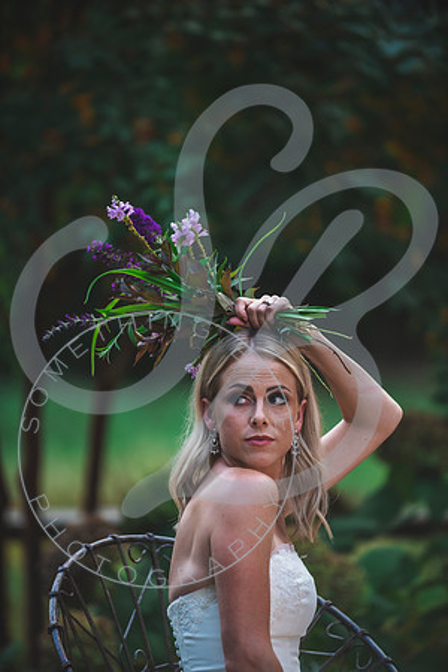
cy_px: 336
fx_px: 3733
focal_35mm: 200
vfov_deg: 10.3
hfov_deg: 6.9
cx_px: 224
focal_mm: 200
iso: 500
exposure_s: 1/400
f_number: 2.8
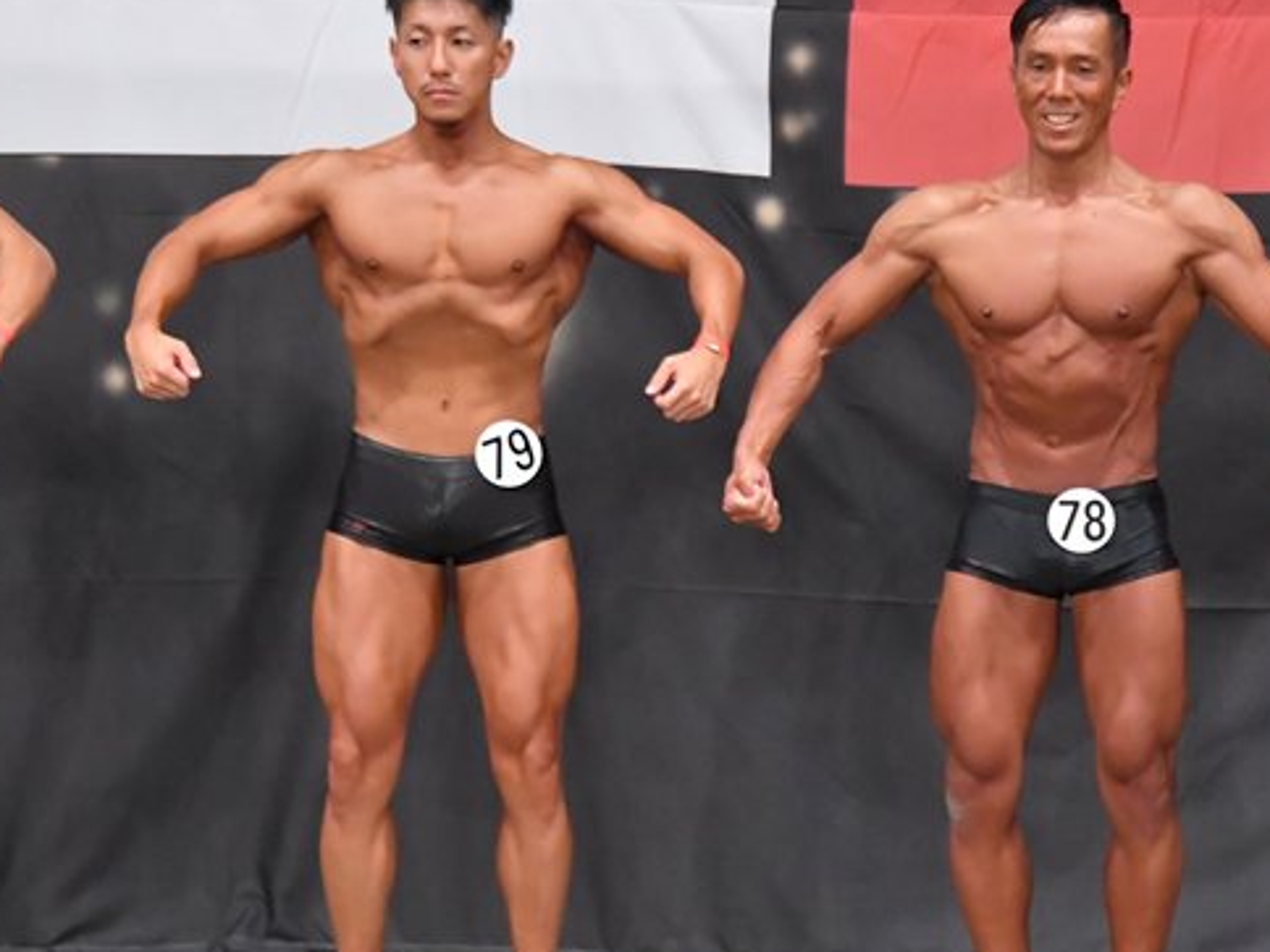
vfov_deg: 4.5
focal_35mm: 334
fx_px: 12254
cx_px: 896
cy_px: 493
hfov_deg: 5.9
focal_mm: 145
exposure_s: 1/400
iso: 6400
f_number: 5.6
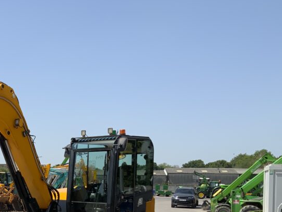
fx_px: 448
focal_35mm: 55
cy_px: 192
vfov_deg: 25.7
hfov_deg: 32.9
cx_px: 20
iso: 16
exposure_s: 1/2058
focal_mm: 3
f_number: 1.8
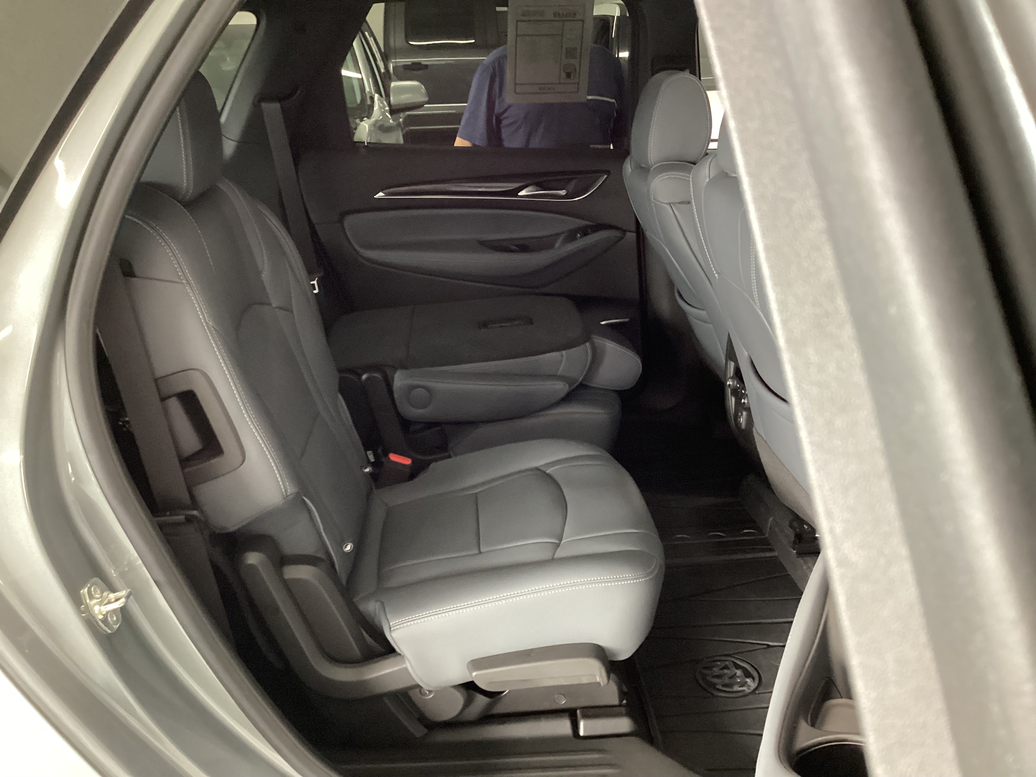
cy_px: 388
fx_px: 928
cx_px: 518
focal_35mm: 31
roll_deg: +2.6
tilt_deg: -21.5
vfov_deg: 45.4
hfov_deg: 58.4
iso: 320
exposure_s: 1/40
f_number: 2.4
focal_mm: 3.3
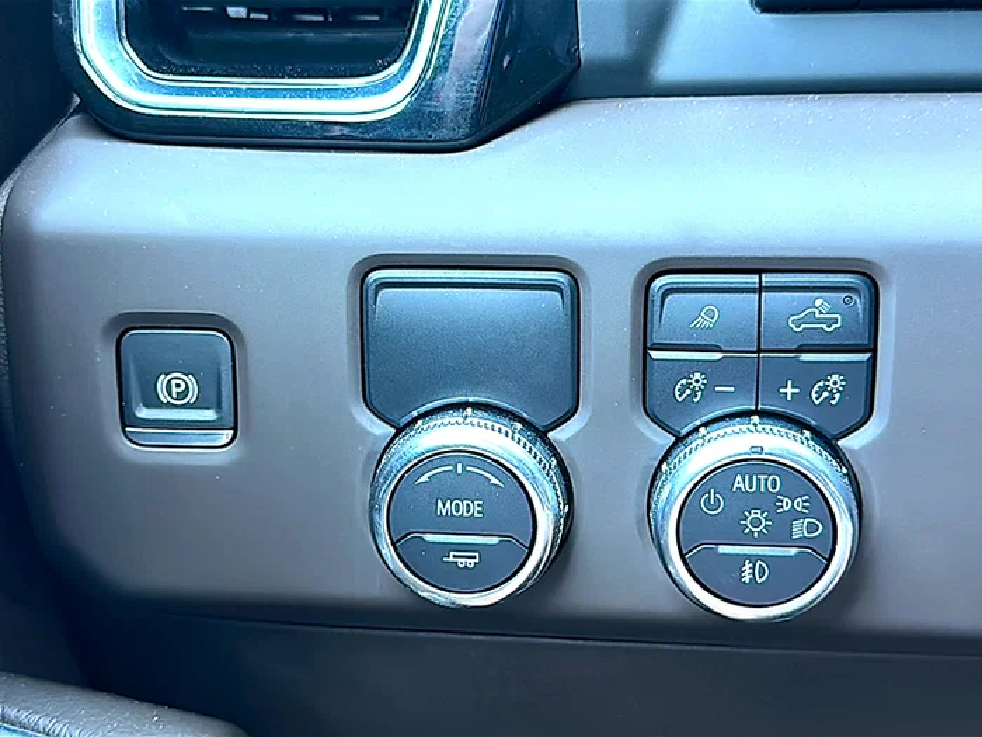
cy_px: 368
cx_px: 491
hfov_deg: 46.8
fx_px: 1135
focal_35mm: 40
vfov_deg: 36.0
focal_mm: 6.86
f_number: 1.78
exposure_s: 1/40
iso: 200
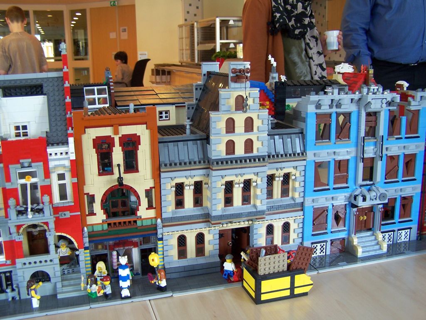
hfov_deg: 49.0
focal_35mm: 38
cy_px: 160
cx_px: 213
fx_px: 468
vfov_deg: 37.7
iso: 80
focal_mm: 6.3
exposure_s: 1/10
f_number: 2.8
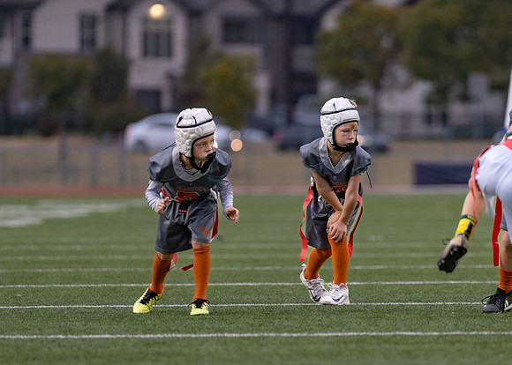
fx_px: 5702
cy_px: 232
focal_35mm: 392
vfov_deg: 3.7
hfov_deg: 5.1
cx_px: 344
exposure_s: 1/1000
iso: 800
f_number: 2.8
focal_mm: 200
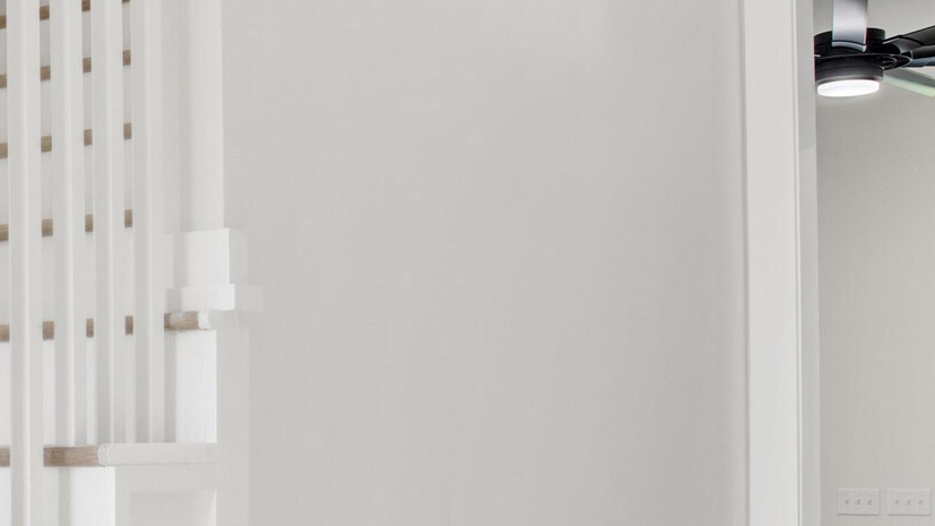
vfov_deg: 17.0
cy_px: 454
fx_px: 1735
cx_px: -583
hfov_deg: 22.6
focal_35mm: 70
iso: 200
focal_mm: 18
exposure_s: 1/15
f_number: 11
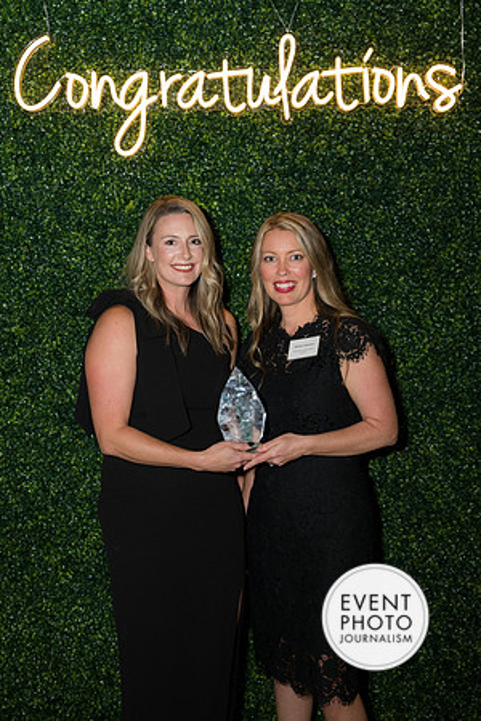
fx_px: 982
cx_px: 240
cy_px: 360
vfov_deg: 40.3
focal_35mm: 49
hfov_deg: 27.5
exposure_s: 1/160
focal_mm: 49
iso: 800
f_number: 5
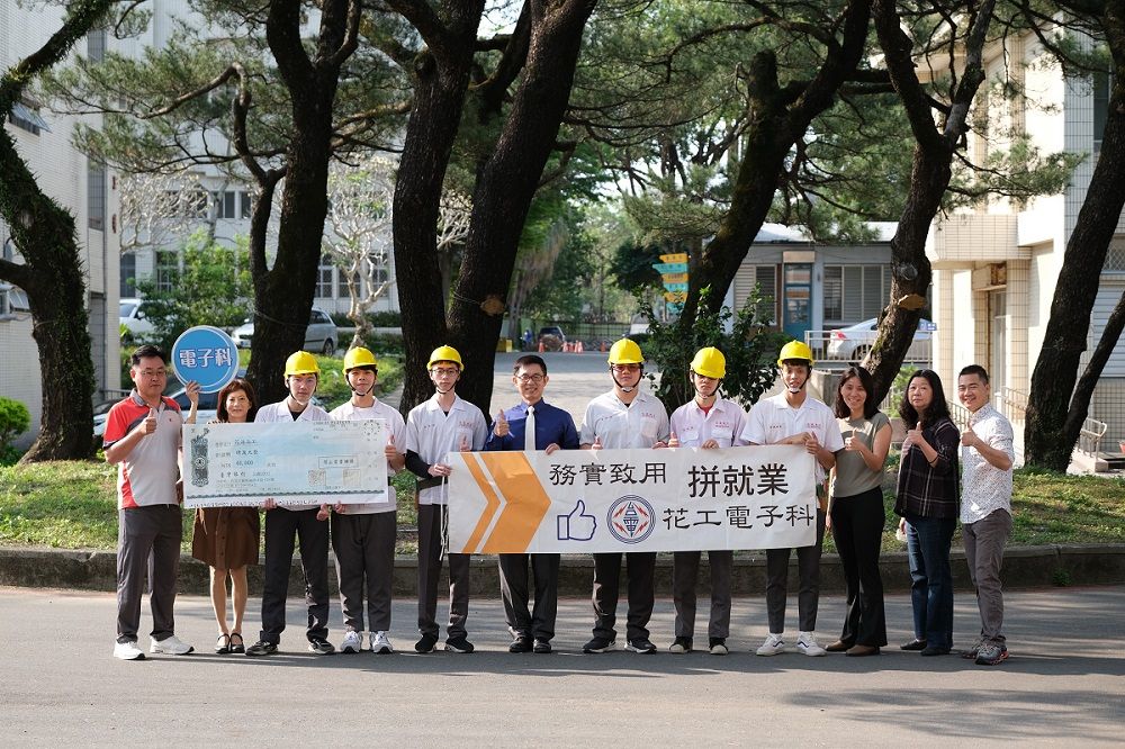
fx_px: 2530
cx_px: 562
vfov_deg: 16.8
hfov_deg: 25.1
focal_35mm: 81
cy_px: 374
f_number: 4
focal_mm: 54.1
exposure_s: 1/280
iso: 160
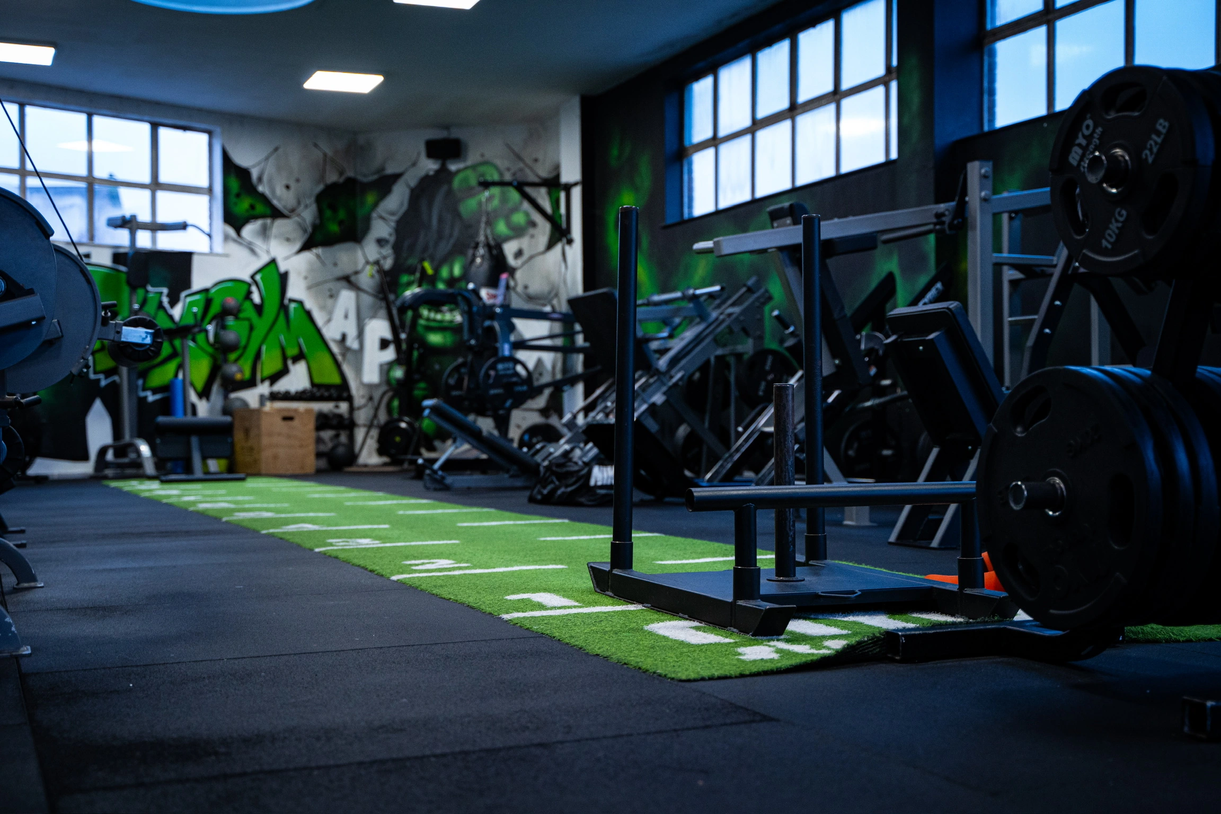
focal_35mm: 45
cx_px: 610
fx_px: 1526
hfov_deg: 43.6
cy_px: 407
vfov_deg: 29.9
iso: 1600
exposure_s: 1/125
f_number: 2.8
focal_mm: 45
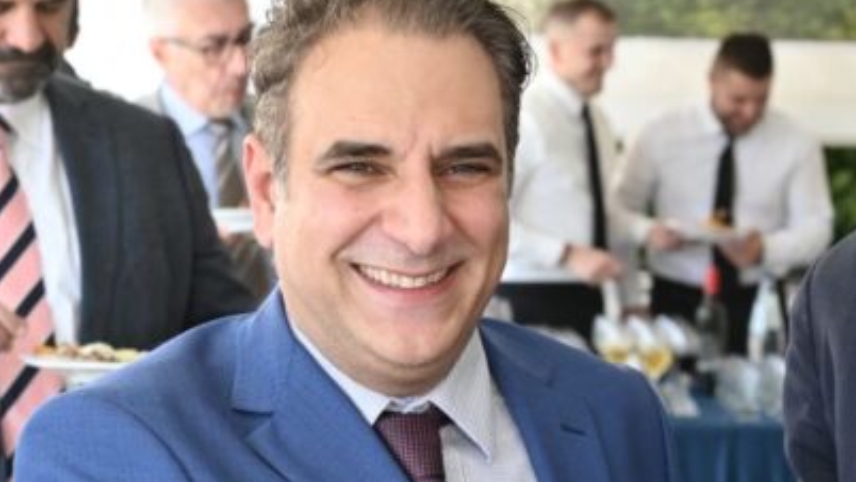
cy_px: 363
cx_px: 707
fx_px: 2723
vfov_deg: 10.1
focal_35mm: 120
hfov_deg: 17.7
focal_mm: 45
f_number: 4.5
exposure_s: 1/320
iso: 800
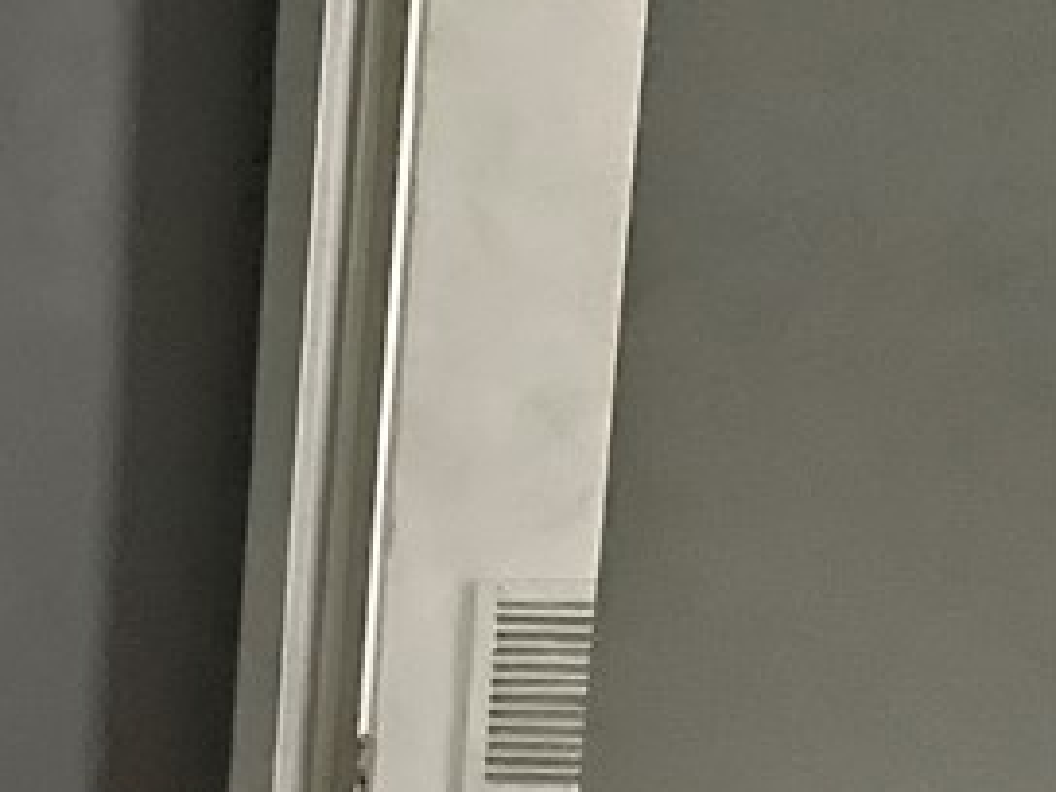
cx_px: -916
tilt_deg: -11.4
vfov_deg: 15.1
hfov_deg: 16.4
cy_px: 528
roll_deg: +0.7
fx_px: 2990
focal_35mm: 98
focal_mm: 4.2
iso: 1000
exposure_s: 1/20
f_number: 1.6
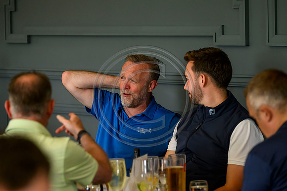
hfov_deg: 10.3
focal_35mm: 200
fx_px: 1595
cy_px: 96
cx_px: 144
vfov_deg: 6.9
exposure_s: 1/640
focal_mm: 200
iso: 4000
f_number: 4
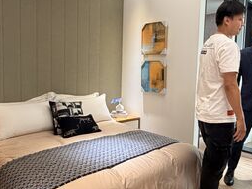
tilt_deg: -5.6
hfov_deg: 55.0
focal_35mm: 33
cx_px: 151
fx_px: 240
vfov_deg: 42.9
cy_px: 89
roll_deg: -0.7
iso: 250
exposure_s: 1/121
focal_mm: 2.22
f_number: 2.2
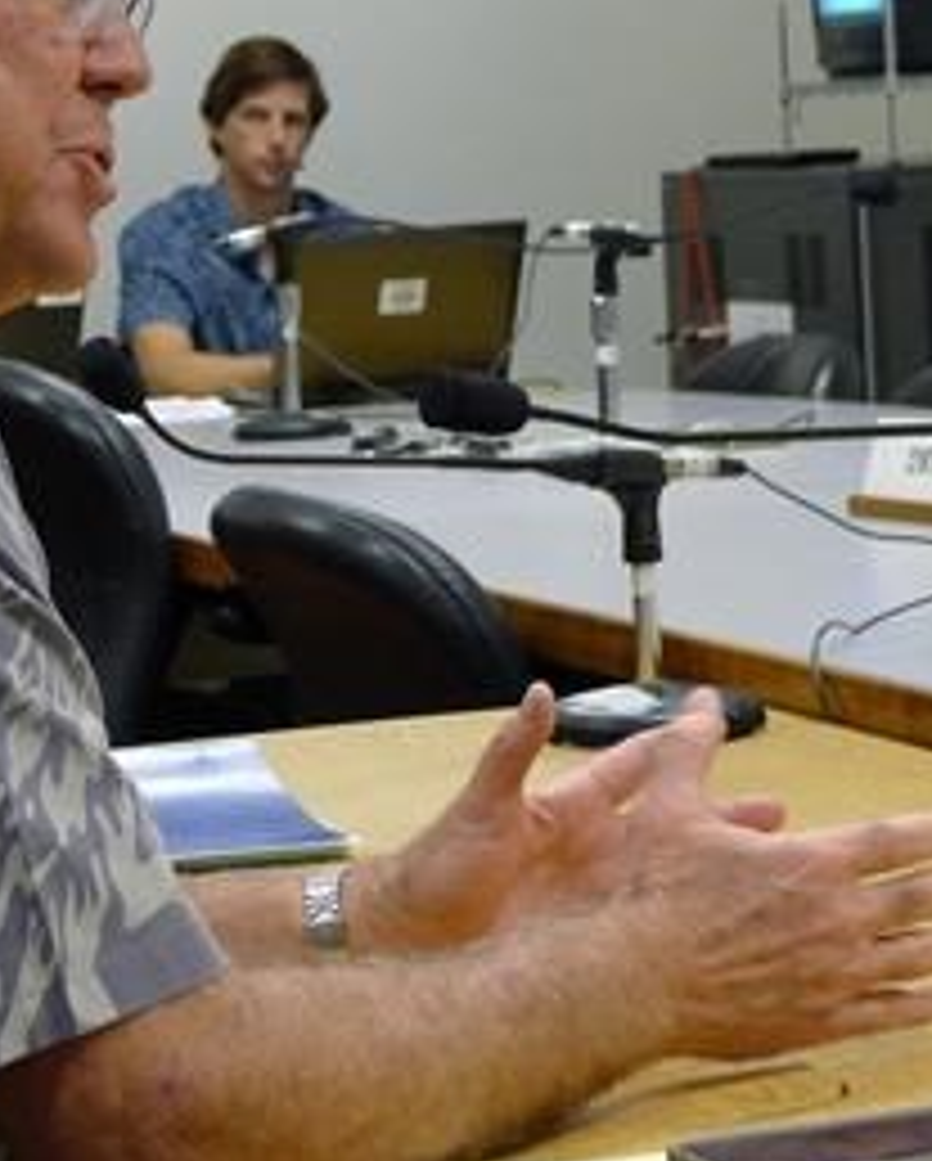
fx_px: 4474
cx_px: 36
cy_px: 428
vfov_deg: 14.8
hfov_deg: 11.8
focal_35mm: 130
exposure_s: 1/60
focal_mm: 11.7
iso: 400
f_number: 2.8
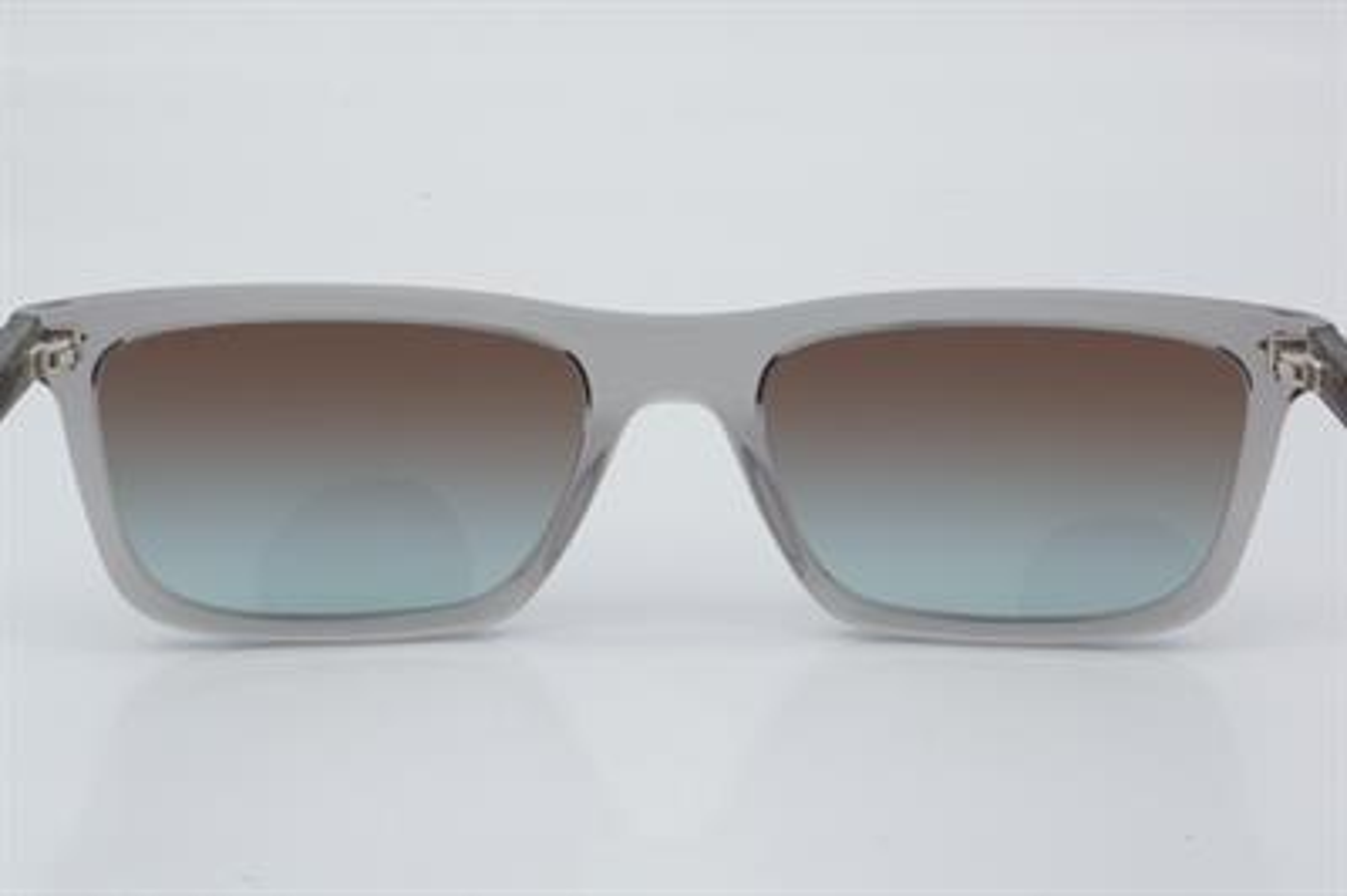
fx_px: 3084
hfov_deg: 24.6
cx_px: 674
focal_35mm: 82
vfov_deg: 16.5
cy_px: 448
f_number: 32
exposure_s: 1/3
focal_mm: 55
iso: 100
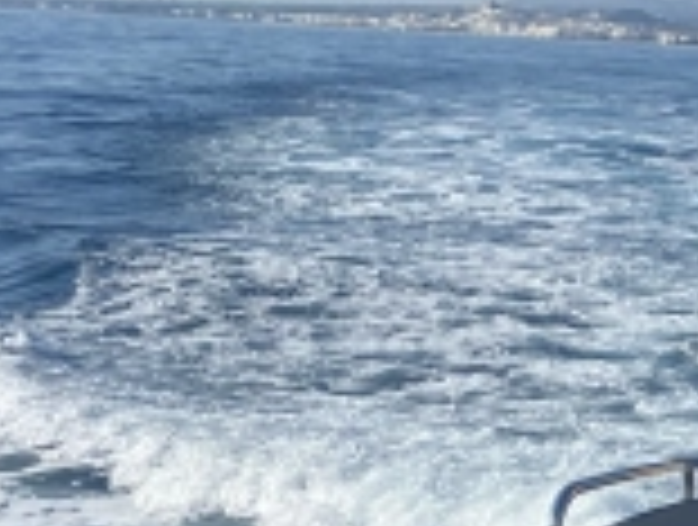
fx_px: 1859
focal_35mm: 92
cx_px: 1216
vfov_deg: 15.3
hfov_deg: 17.6
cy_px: 713
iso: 32
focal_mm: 4.25
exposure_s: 1/3040
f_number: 1.8
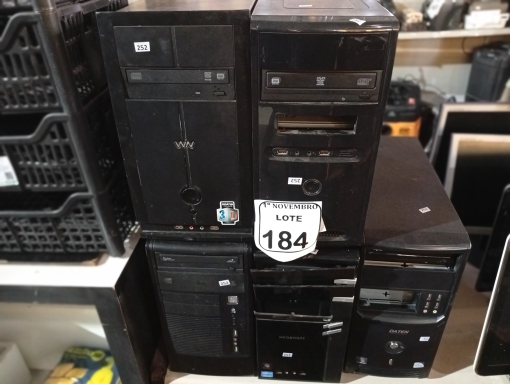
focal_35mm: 27
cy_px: 192
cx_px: 255
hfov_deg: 65.2
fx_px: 398
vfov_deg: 51.5
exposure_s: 1/15
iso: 2110
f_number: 1.8
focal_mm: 3.98
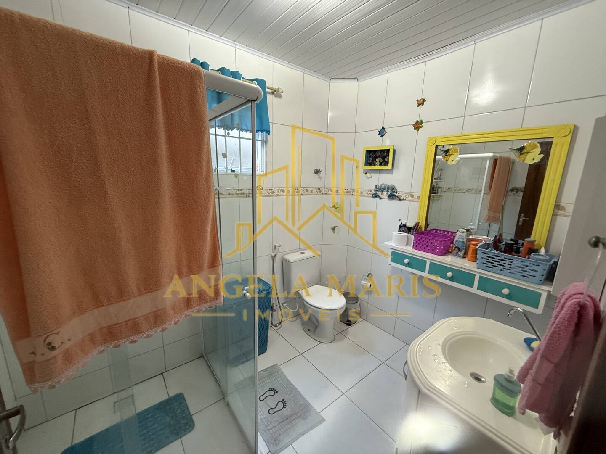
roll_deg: -1.7
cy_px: 227
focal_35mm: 14
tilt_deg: -12.6
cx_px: 303
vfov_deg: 85.7
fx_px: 245
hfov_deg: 102.1
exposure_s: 1/60
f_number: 2.2
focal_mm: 2.22
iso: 400
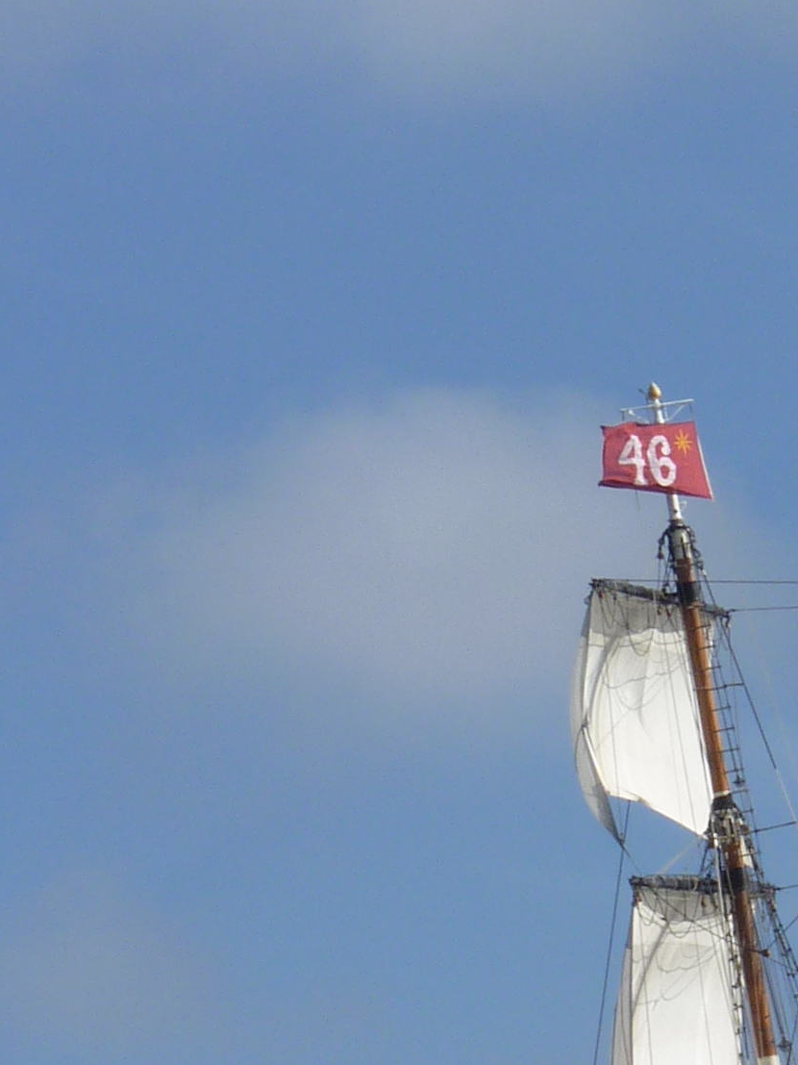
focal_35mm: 394
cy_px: 1398
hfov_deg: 3.8
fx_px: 12113
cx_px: 1255
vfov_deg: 5.0
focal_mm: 19.4
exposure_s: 1/500
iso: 80
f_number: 6.3
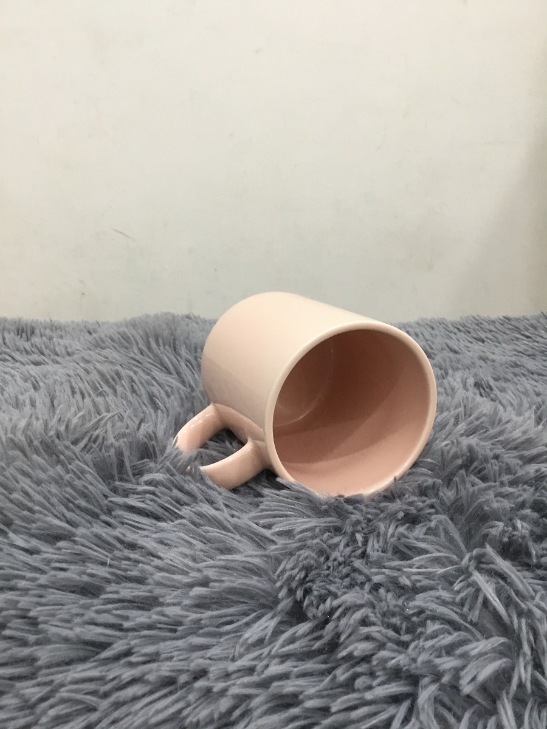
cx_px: 274
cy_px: 364
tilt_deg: -16.1
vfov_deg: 58.4
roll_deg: +1.6
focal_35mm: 31
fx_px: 653
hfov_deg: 45.4
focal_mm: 3.3
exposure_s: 1/33
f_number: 2.4
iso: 125
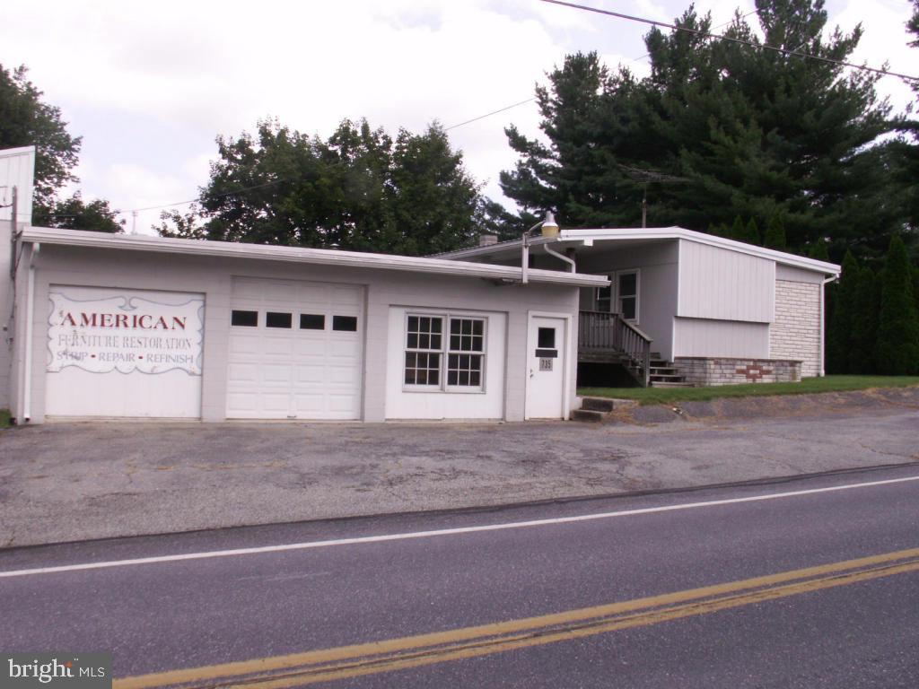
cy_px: 344
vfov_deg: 40.7
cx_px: 460
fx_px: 929
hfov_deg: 52.6
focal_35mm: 35
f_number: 6.3
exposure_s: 1/160
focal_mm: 5.86
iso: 50
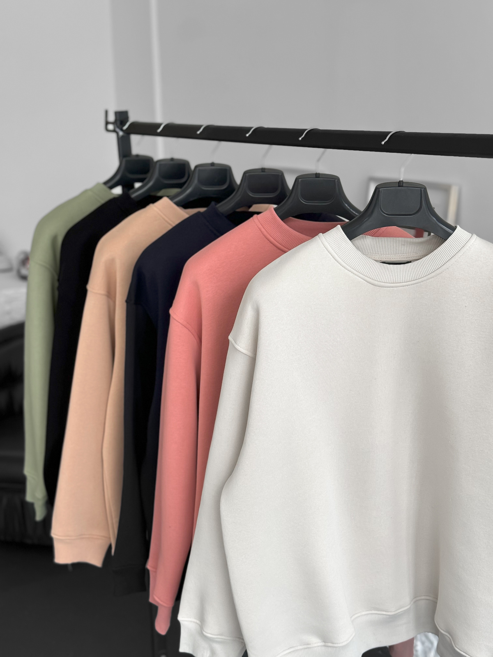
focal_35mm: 48
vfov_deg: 39.7
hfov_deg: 30.3
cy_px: 328
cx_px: 246
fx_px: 911
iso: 100
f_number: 1.8
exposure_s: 1/110
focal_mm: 6.76
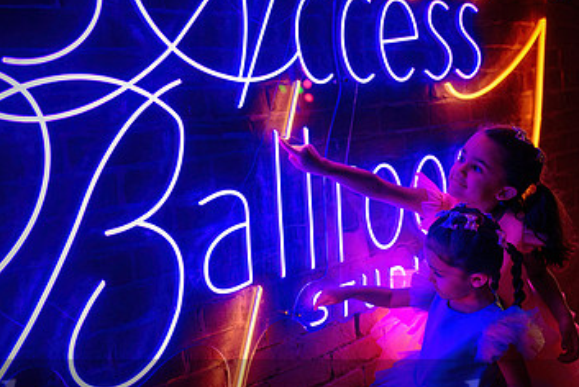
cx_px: 221
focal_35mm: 46
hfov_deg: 42.4
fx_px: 740
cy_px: 189
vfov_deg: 29.3
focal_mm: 28
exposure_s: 1/320
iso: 500
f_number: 2
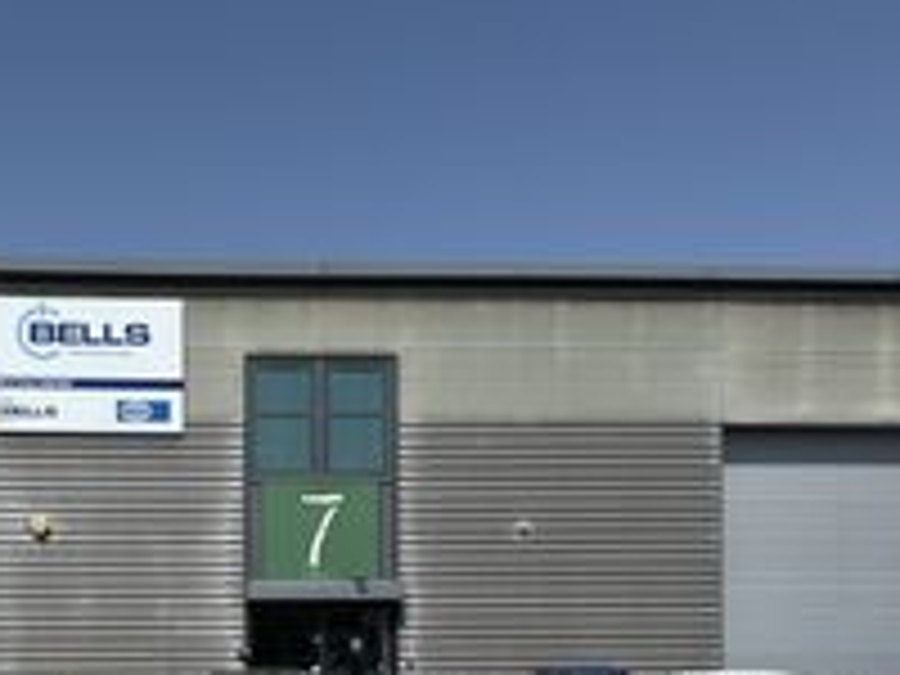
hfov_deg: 38.3
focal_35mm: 48
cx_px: 189
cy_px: 662
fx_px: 1248
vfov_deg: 28.5
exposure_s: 1/7353
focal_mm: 6.76
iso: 80
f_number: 1.78
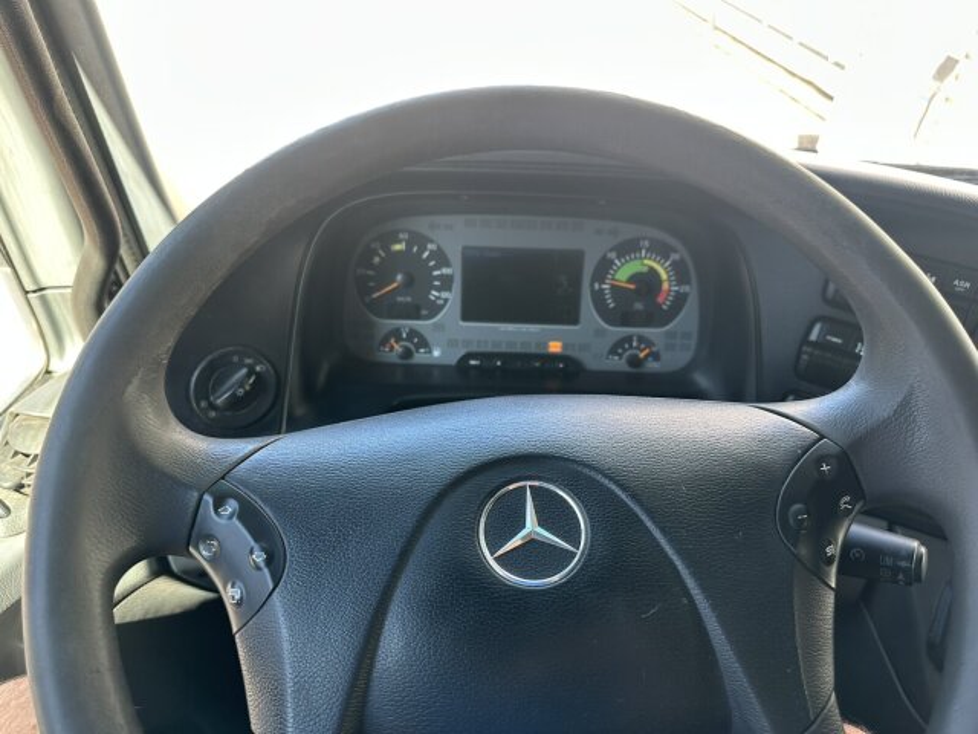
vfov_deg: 56.8
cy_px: 367
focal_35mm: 24
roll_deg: -4.0
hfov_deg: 71.6
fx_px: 678
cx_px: 489
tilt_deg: -36.1
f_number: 1.78
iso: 125
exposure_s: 1/121
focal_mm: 6.86
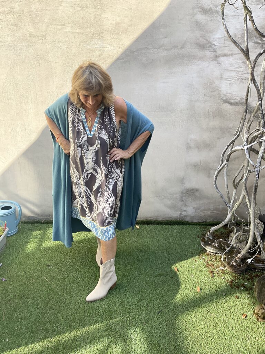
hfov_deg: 48.2
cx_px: 132
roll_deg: +0.6
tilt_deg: -18.0
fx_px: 296
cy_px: 177
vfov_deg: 61.7
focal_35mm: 29
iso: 16
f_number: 1.8
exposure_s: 1/182
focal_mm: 3
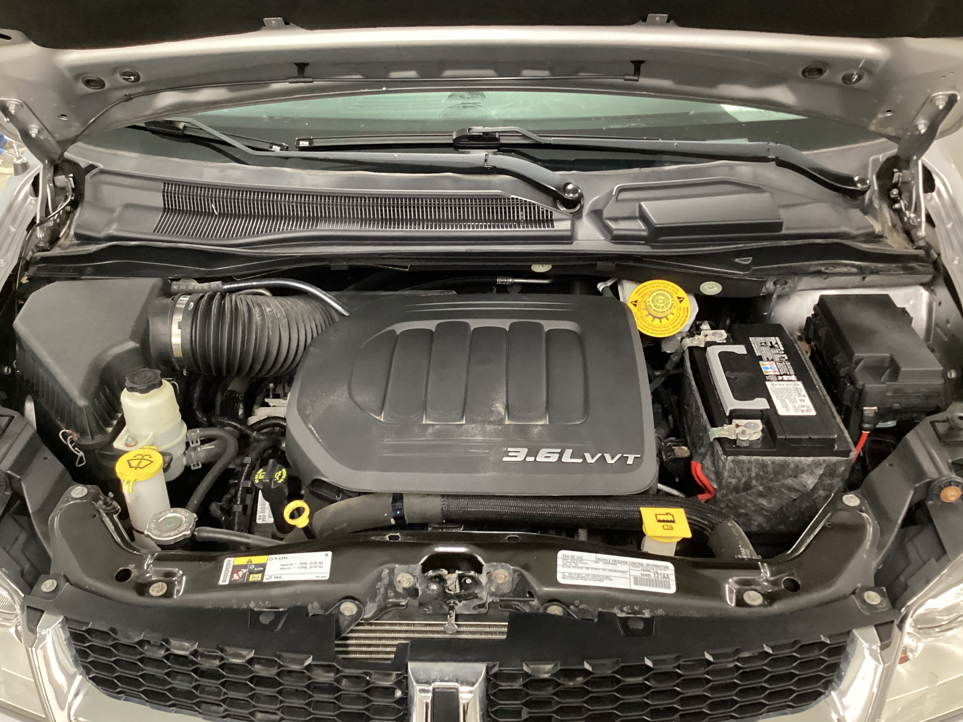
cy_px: 364
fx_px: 890
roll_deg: +1.4
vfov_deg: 44.2
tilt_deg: -35.8
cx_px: 474
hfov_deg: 56.8
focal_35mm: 32
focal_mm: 3.3
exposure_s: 1/24
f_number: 2.4
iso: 640
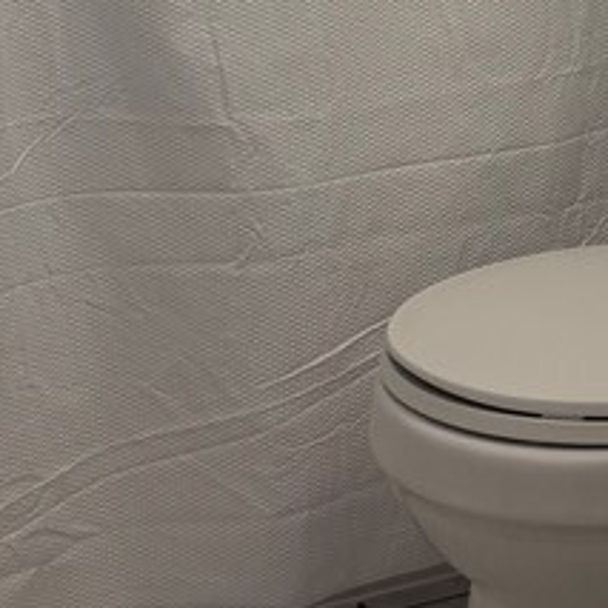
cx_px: 517
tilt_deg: -4.0
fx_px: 2027
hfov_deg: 16.9
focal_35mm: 102
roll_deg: +0.2
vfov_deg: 15.9
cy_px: -257
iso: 80
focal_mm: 6.76
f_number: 1.78
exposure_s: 1/174
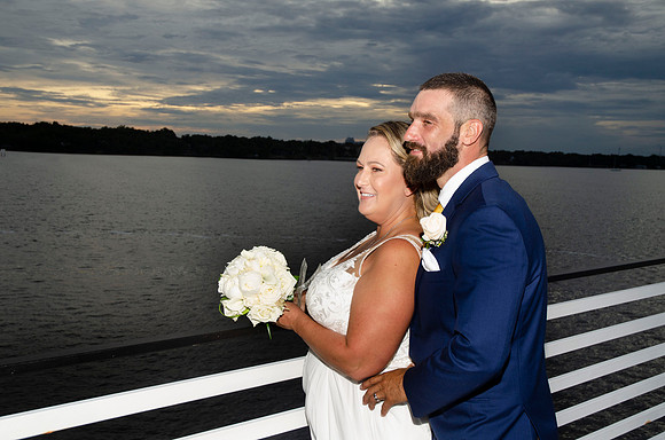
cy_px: 220
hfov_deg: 48.0
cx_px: 332
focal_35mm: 40
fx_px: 746
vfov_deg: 32.9
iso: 200
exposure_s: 1/250
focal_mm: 27
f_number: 5.6
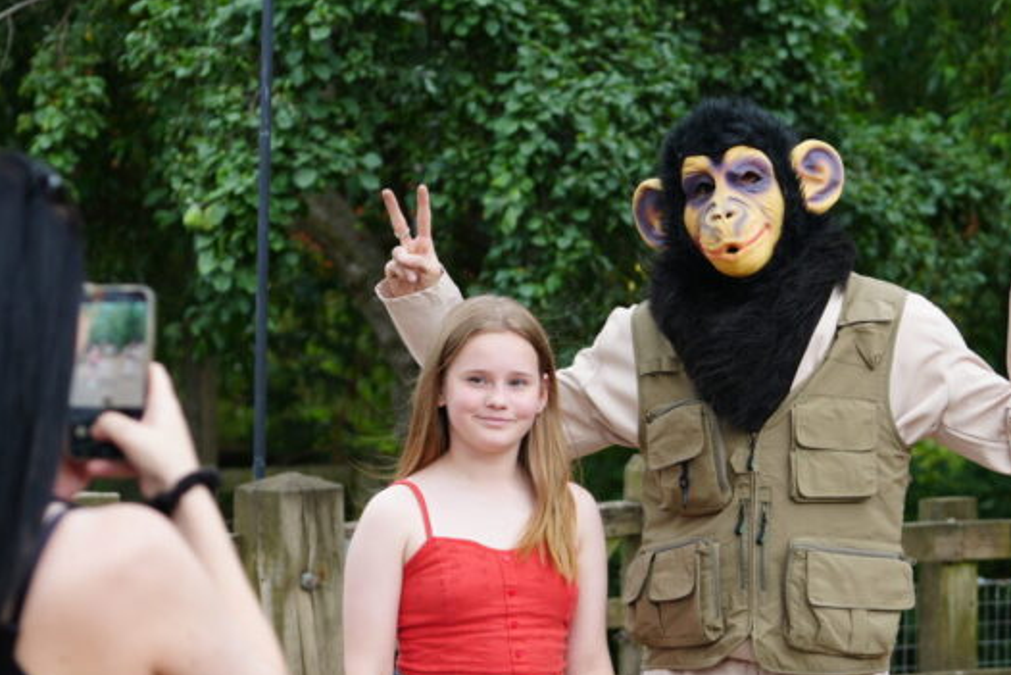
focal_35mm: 181
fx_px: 5084
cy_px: 450
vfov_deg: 7.6
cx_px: 609
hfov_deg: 11.4
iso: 100
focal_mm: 93
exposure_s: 1/125
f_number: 5
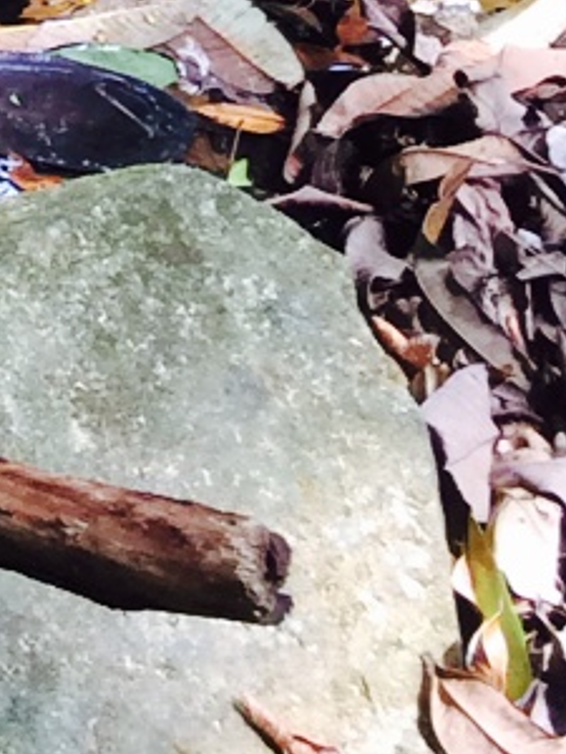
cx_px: -968
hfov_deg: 6.7
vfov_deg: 8.5
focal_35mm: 205
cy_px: -1272
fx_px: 4469
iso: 64
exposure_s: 1/120
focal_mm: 4.12
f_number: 2.2
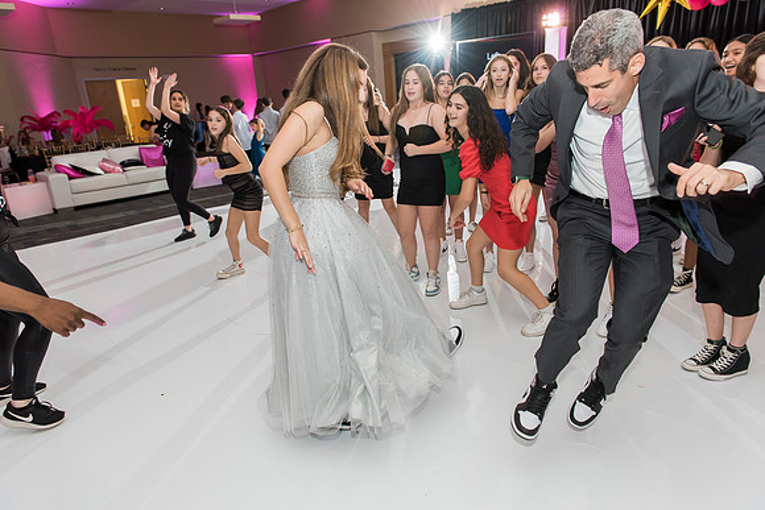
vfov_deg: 53.2
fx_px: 510
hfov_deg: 73.7
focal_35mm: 24
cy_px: 255
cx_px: 382
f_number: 4
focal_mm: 24
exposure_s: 1/100
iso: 1250
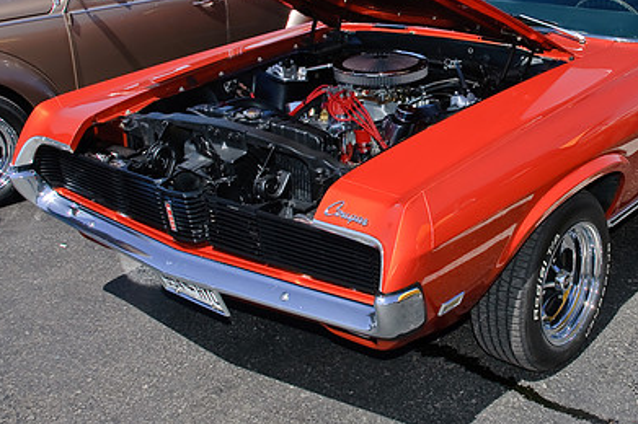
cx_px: 450
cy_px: 122
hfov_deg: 39.6
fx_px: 868
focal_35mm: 49
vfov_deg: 27.2
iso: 200
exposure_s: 1/400
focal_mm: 22
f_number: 10
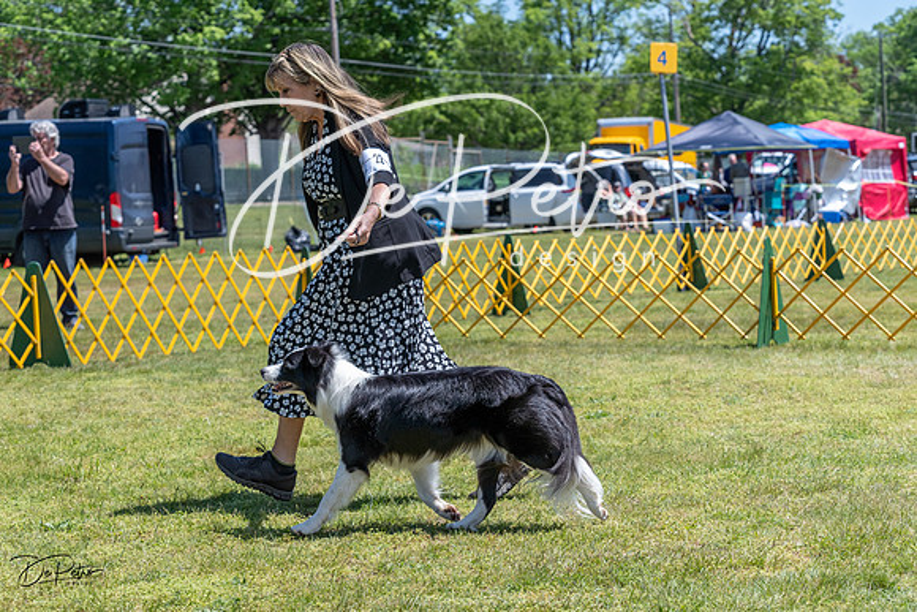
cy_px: 306
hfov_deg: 24.5
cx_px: 458
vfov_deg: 16.5
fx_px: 2115
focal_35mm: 83
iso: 1000
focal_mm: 83
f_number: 6.3
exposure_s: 1/2500
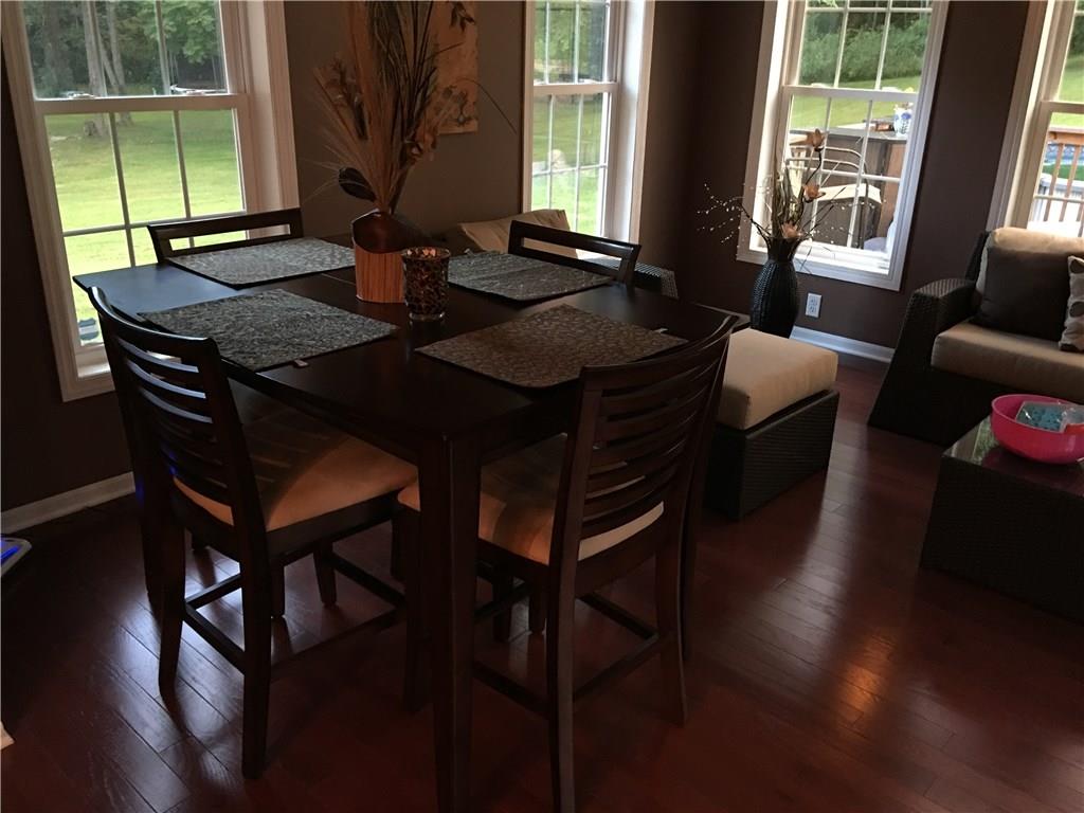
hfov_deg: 61.7
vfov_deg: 48.2
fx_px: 908
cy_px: 406
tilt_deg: -21.1
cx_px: 542
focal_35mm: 29
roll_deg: -1.0
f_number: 2.2
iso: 100
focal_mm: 4.15
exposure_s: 1/4
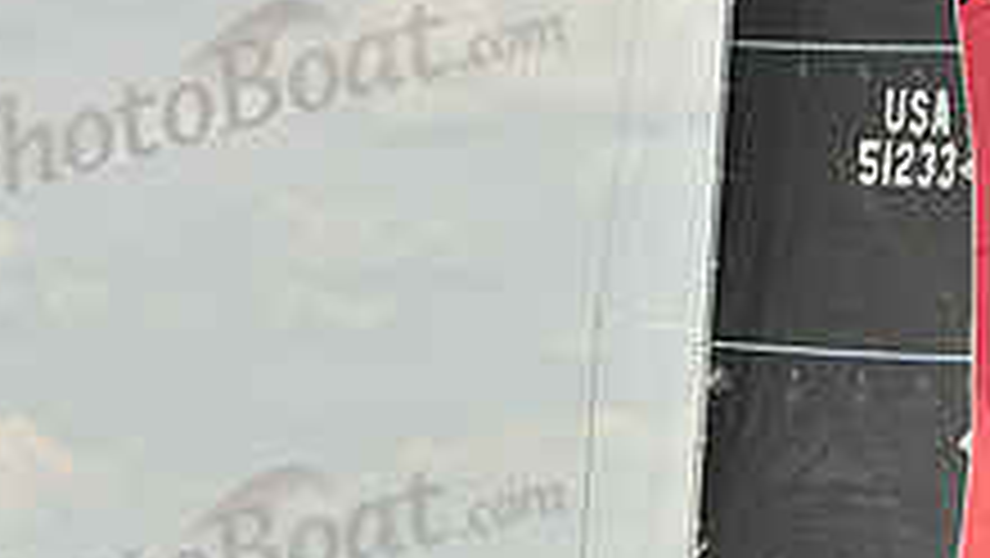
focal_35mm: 282
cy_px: 266
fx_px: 7406
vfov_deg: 4.3
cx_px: 799
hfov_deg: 7.6
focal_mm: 102
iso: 400
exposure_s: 1/1250
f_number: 9
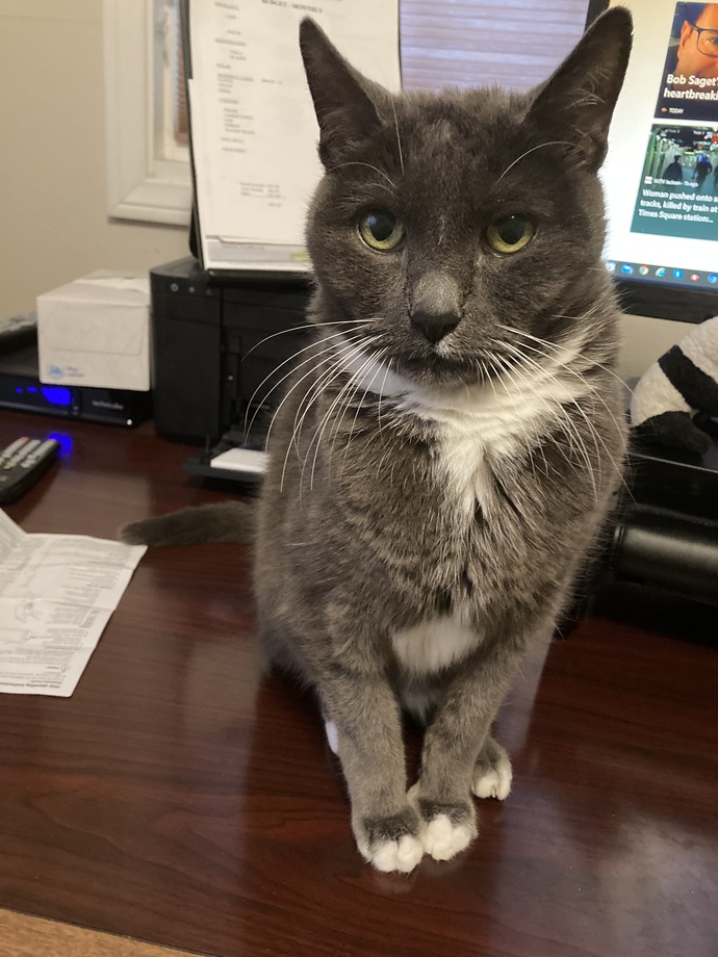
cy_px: 478
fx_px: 774
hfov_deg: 49.7
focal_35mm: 28
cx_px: 359
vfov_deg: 63.4
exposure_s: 1/30
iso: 640
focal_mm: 3.99
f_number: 1.8
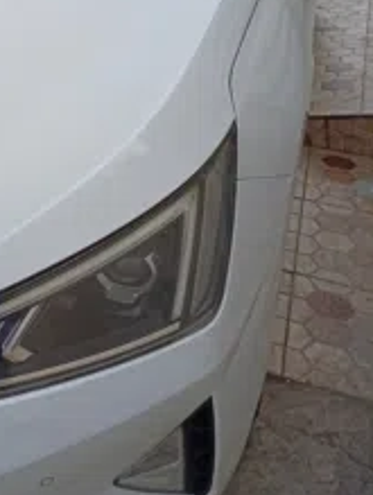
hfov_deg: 28.6
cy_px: 136
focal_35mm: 49
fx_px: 702
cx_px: 36
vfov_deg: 38.1
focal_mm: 3.84
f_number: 1.8
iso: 50
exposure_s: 1/1138
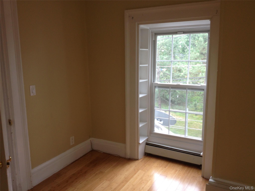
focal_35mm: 35
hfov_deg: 52.6
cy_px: 96
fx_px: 258
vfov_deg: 40.7
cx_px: 128
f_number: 2.4
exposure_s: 1/40
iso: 50
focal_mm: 4.28
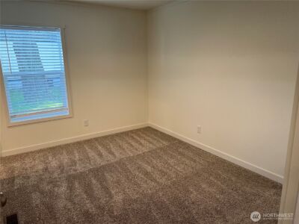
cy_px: 112
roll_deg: +1.5
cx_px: 150
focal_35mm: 26
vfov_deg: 53.1
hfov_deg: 67.3
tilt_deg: -13.1
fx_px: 225
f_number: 1.5
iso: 125
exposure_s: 1/120
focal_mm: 5.7
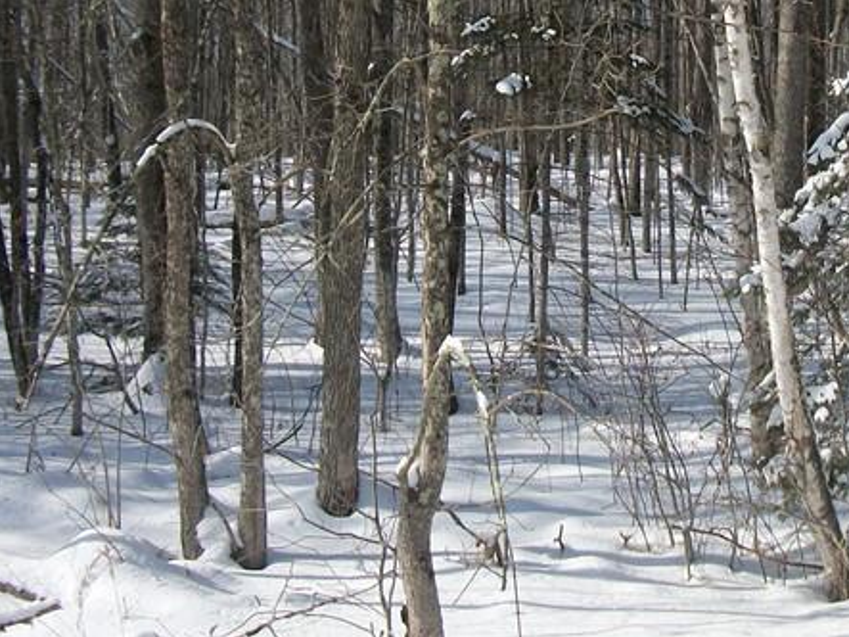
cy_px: 119
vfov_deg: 19.7
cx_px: 690
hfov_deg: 25.8
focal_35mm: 74
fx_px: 1814
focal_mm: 5.7
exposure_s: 1/200
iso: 80
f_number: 8.8
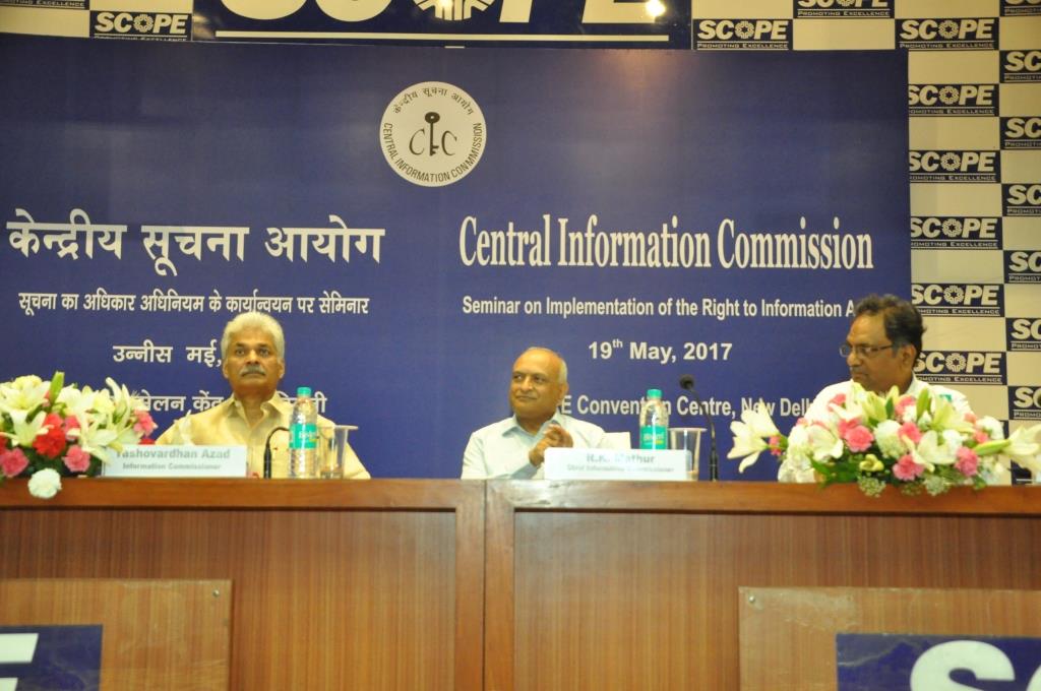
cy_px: 346
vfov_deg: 34.1
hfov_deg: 49.6
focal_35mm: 39
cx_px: 520
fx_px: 1126
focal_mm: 26
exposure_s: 1/100
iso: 3200
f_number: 4.5
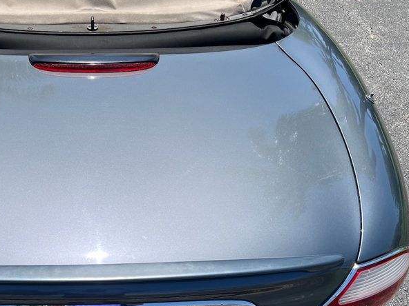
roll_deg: -0.5
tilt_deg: -38.9
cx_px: 104
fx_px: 532
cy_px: 217
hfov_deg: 40.9
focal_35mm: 45
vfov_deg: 31.8
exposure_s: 1/4274
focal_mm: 5.7
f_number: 1.5
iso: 50
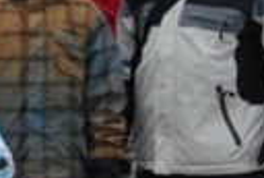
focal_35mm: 303
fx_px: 2227
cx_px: -209
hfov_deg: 6.6
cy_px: 2
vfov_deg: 4.6
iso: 1600
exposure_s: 1/160
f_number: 13
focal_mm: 38
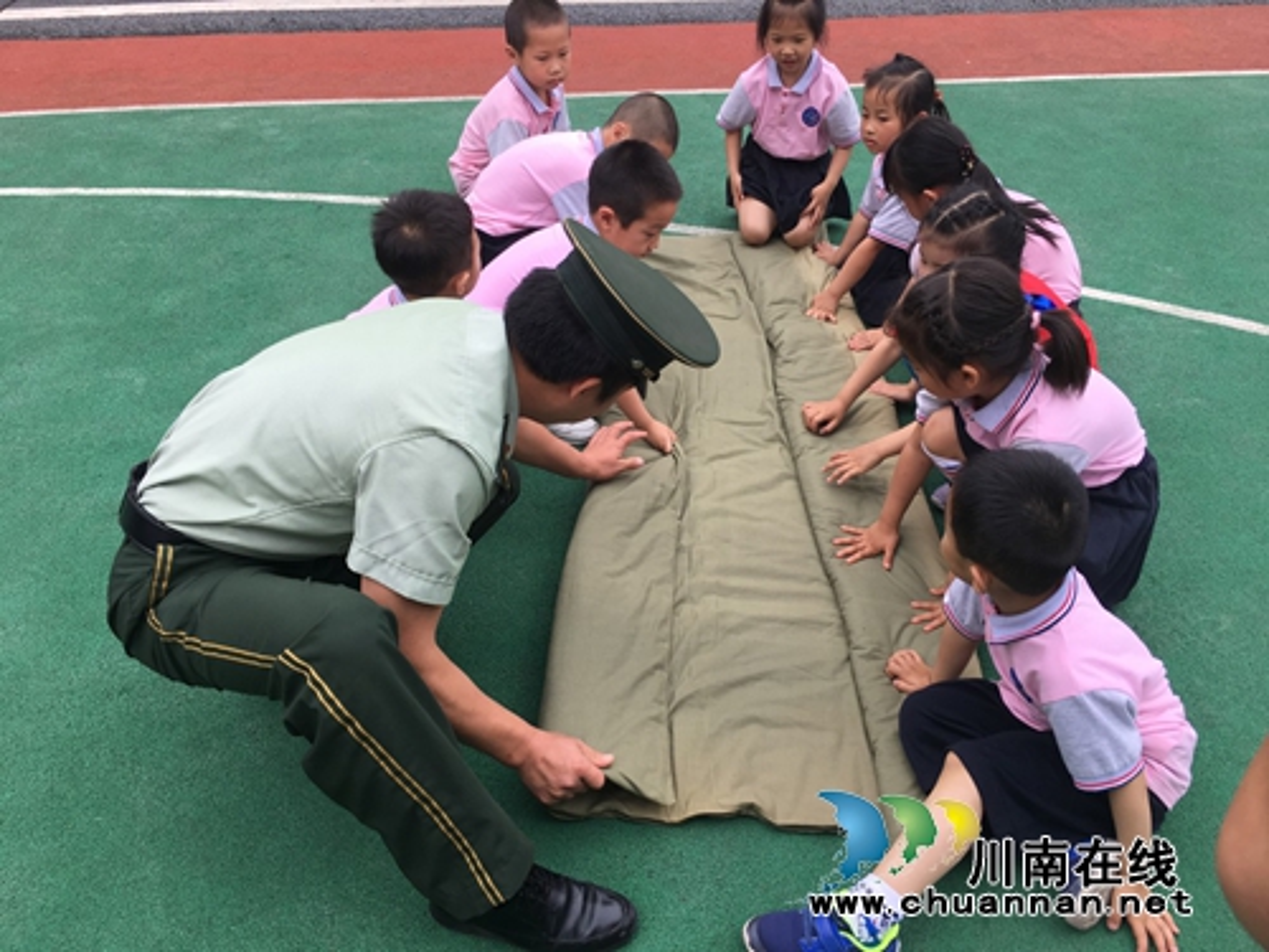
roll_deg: +0.0
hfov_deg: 61.7
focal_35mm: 29
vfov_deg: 48.2
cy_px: 476
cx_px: 634
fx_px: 1063
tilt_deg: -37.1
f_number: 2.2
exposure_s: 1/506
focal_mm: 4.15
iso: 25
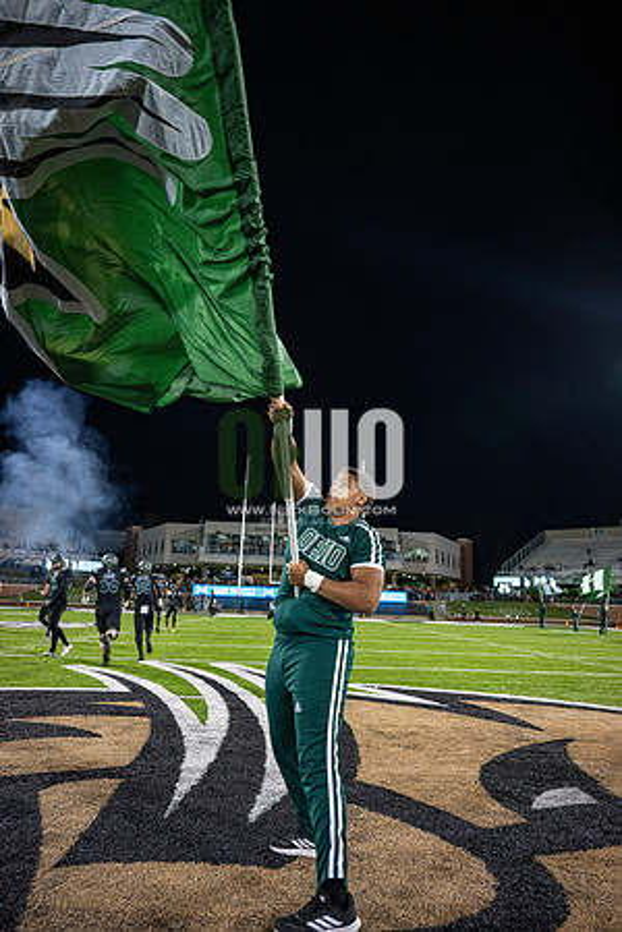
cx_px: 311
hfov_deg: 53.1
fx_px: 622
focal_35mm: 24
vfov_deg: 73.7
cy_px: 466
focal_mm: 24
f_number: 3.2
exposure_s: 1/500
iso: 1250
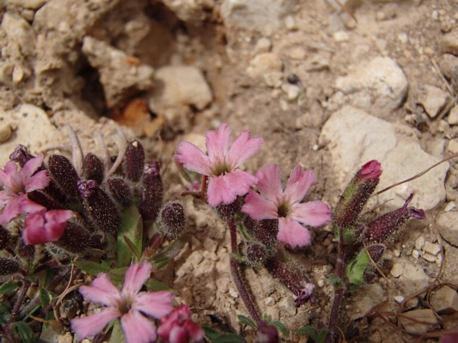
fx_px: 490
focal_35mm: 37
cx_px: 229
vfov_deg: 38.7
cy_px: 172
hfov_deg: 50.1
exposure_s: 1/200
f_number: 13
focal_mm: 6.64
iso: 100
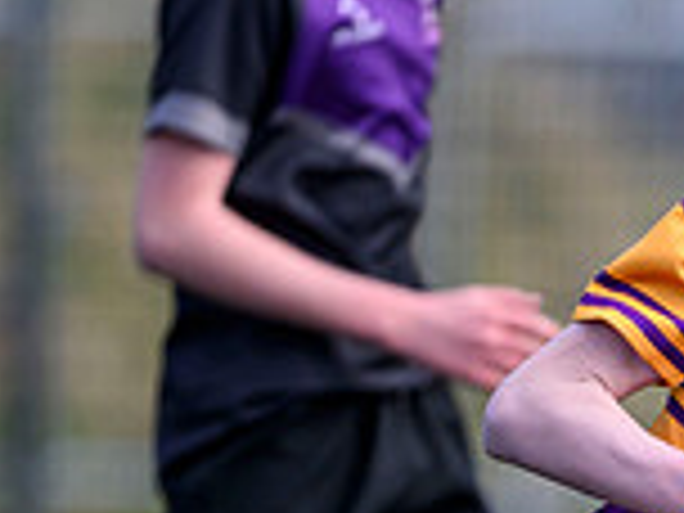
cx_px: 1576
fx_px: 46257
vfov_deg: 0.6
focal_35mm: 2341
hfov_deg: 0.8
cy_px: 1026
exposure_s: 1/2500
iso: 500
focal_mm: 400
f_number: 3.2
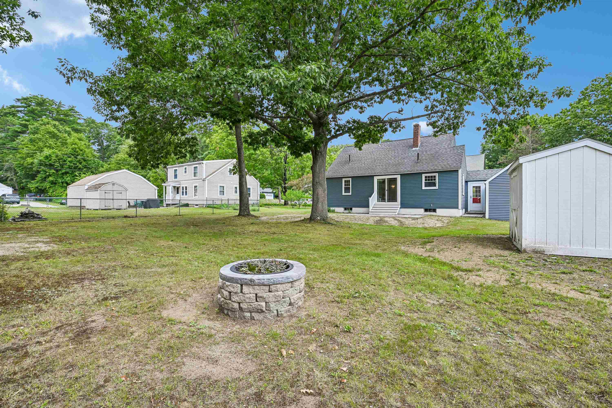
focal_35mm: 16
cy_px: 204
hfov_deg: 96.7
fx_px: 272
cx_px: 306
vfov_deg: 73.7
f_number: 8
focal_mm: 16
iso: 400
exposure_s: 1/250
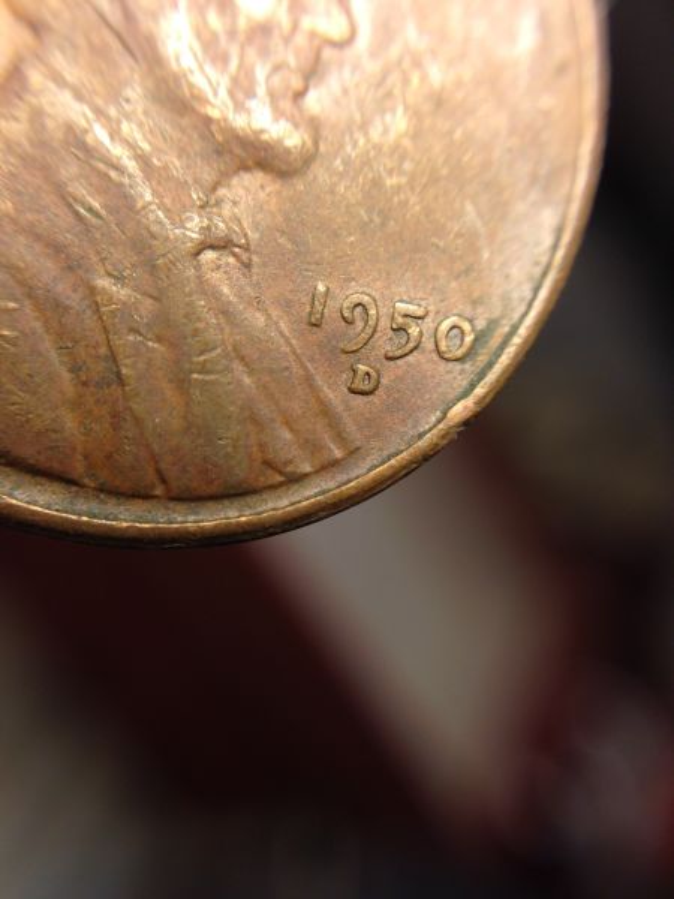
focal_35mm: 33
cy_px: 450
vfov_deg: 55.4
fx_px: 857
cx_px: 337
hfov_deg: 42.9
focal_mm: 4.12
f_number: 2.4
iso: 50
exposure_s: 1/120
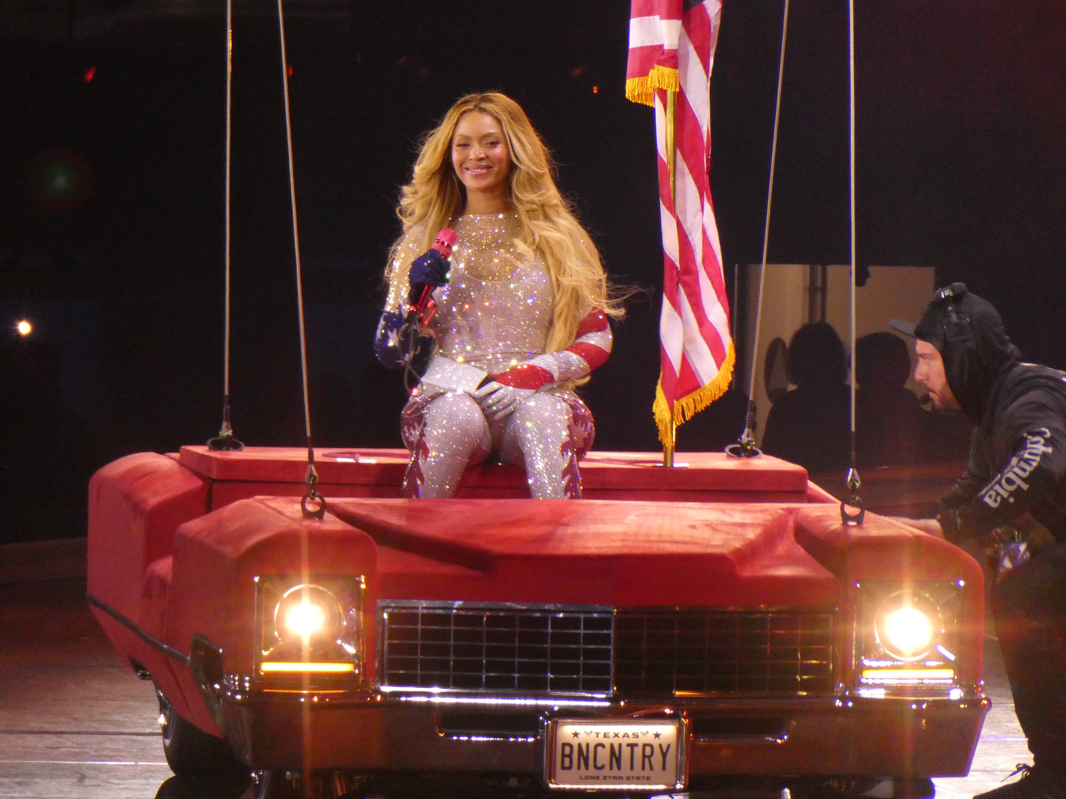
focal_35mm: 720
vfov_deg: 2.1
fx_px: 22172
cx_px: 533
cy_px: 400
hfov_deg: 2.8
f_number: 6.4
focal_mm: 129
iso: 1000
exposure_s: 1/125
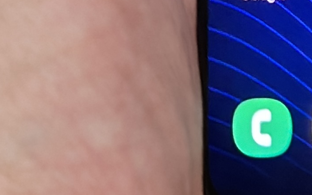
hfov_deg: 7.1
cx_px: 456
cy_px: -257
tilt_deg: -76.4
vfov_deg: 4.4
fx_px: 2475
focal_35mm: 291
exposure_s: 1/33
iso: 400
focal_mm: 6.86
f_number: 1.78
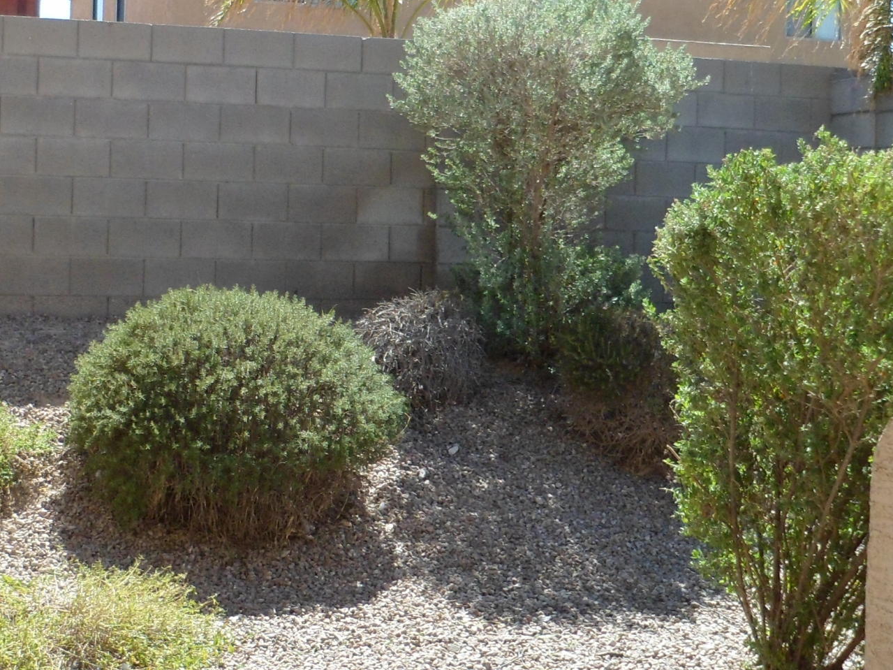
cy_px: 243
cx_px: 265
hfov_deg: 31.3
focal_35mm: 61
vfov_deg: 23.9
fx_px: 1573
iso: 80
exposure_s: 1/500
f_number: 3.3
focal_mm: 4.9
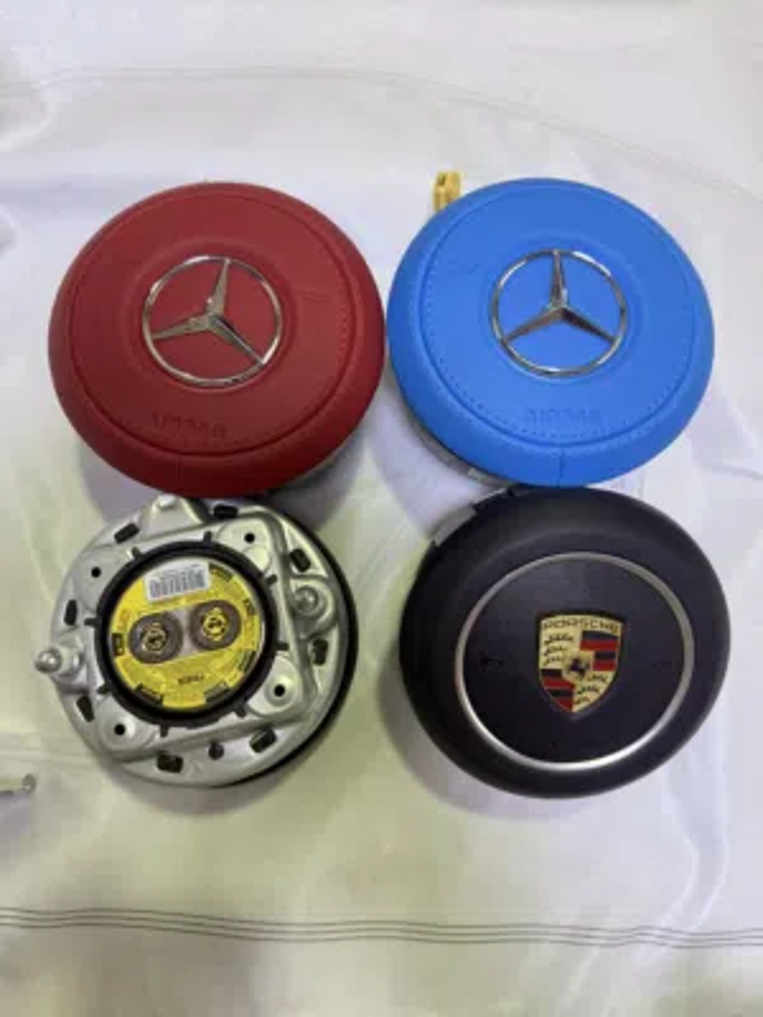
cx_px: 382
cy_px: 508
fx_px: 705
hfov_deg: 56.8
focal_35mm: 24
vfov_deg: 71.6
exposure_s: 1/50
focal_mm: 6.76
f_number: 1.78
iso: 200
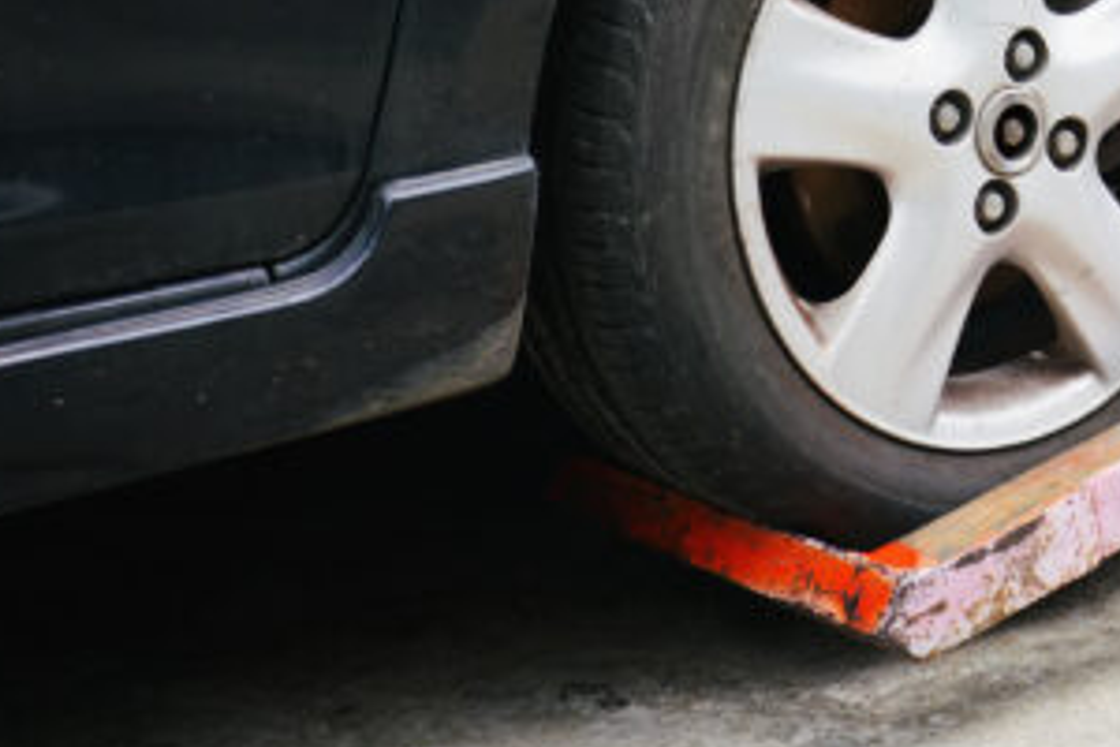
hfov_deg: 21.9
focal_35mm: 87
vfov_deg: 15.3
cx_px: 1288
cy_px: -67
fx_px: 2706
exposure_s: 1/250
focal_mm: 34
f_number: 4
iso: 100
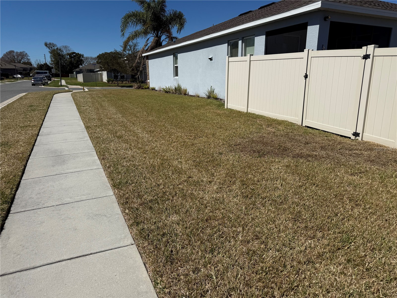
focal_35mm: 24
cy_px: 149
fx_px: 275
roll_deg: -0.2
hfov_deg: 71.6
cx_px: 198
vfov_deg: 56.8
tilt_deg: -13.3
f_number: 1.78
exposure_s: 1/10309
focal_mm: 6.76
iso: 80
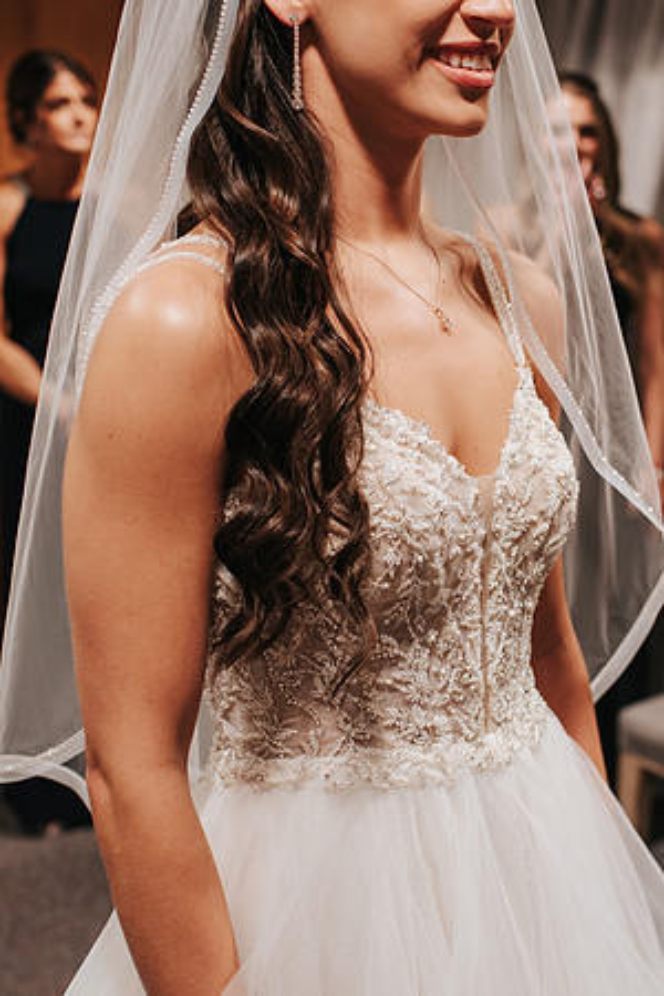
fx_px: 1529
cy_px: 488
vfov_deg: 36.1
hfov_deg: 24.3
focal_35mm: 55
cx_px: 486
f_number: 2.8
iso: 720
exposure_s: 1/125
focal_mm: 35
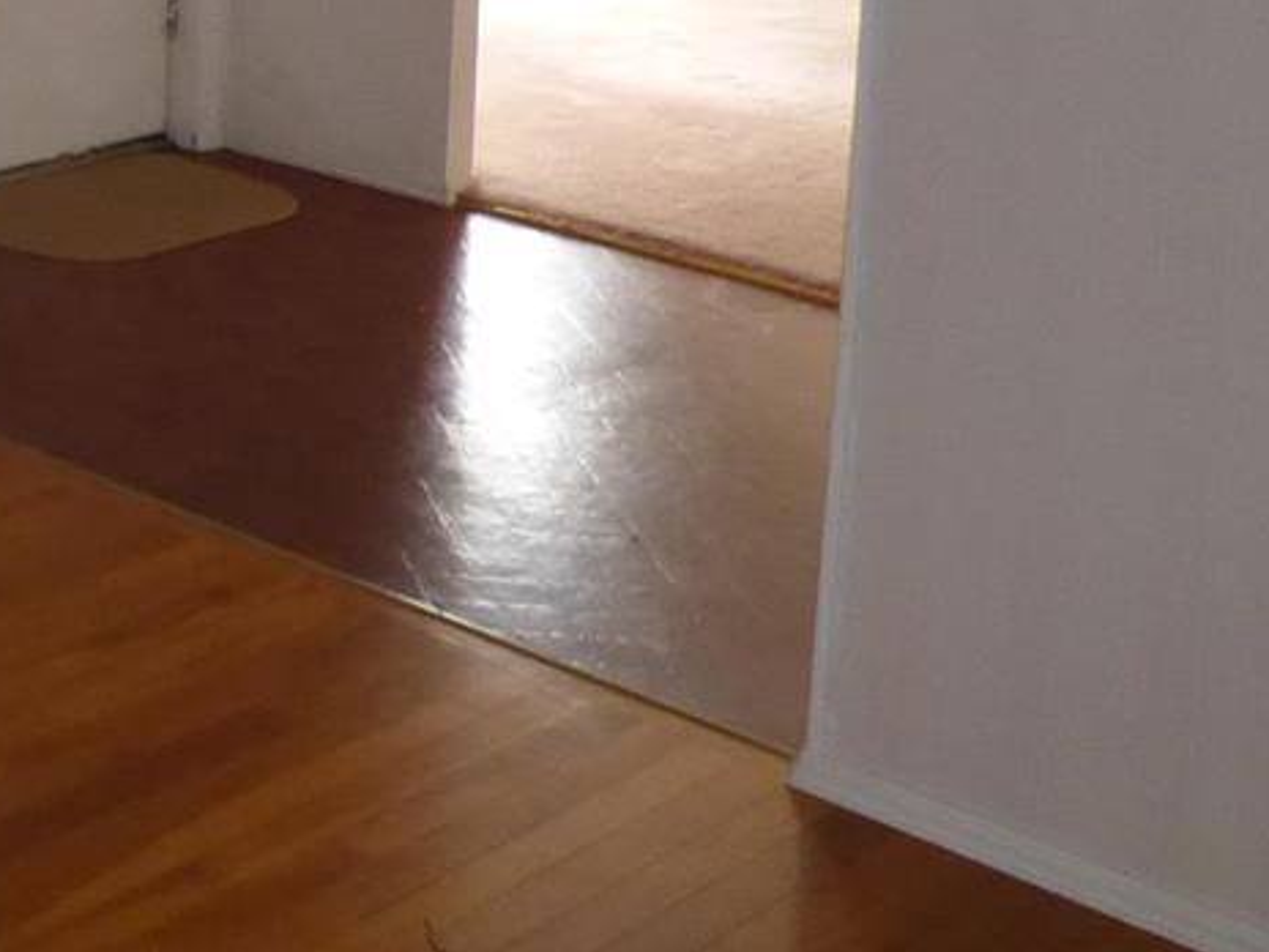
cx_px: -736
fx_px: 2529
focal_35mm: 69
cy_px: -336
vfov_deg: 19.4
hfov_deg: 22.2
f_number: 2.8
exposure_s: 1/60
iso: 320
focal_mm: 3.58
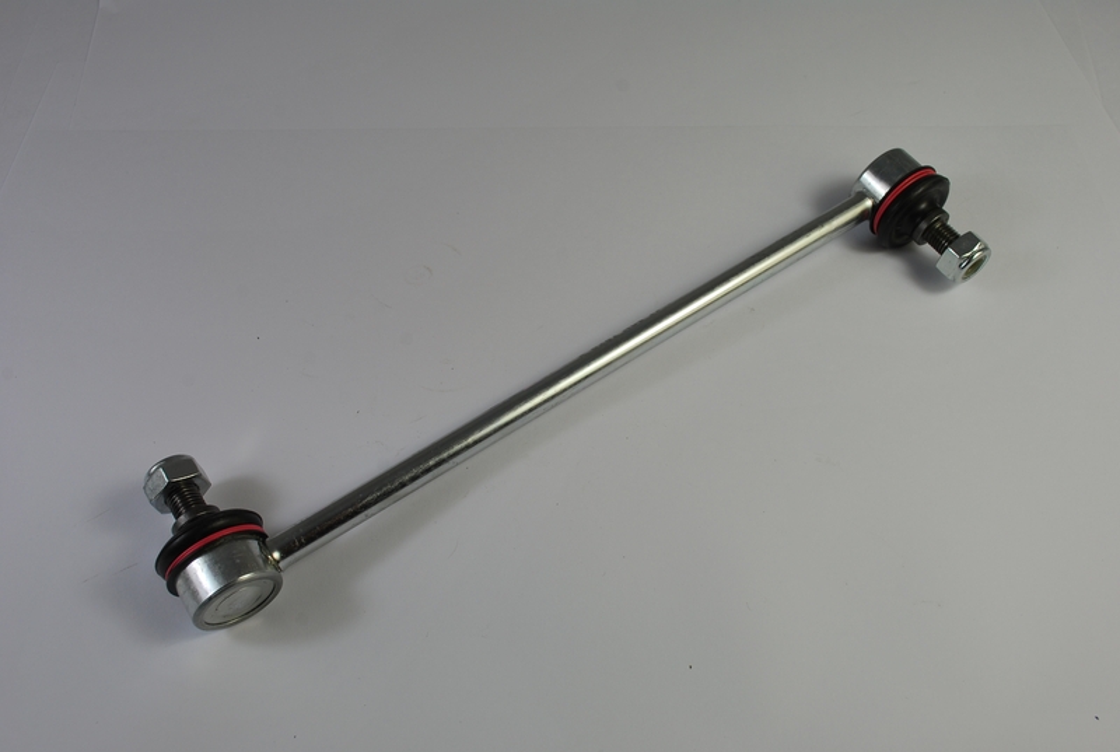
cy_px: 376
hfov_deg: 57.1
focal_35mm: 33
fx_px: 1029
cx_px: 560
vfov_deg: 40.1
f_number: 9
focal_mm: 22
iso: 100
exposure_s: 1/50
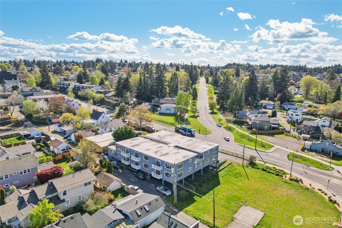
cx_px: 171
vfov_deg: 57.2
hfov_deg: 78.6
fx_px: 209
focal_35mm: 22
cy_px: 114
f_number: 2.8
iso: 100
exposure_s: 1/2500
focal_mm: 8.4
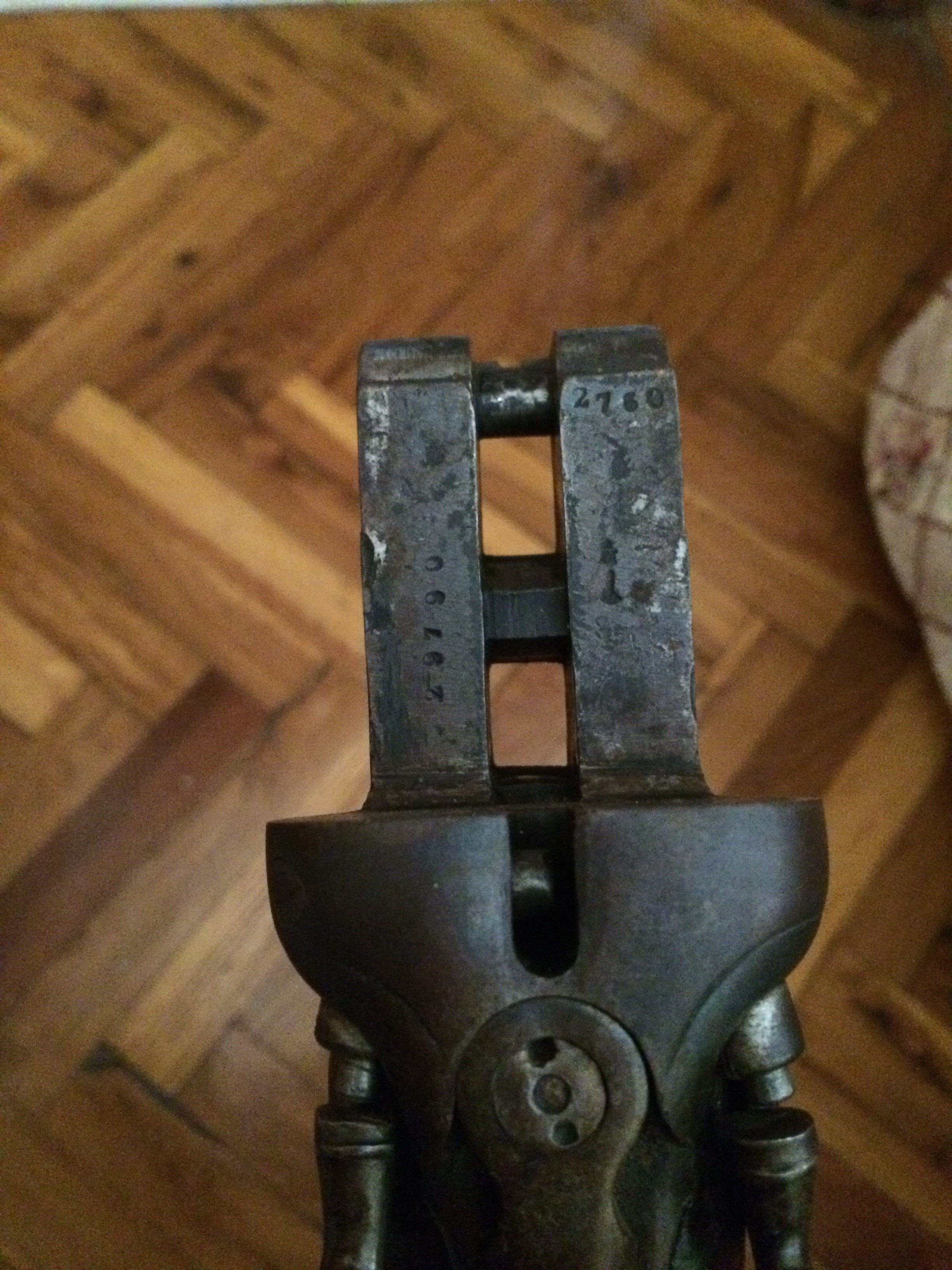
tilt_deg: -70.6
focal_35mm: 29
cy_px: 635
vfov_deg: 61.7
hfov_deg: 48.2
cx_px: 476
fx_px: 1063
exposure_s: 1/17
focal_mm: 4.15
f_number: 2.2
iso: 1000
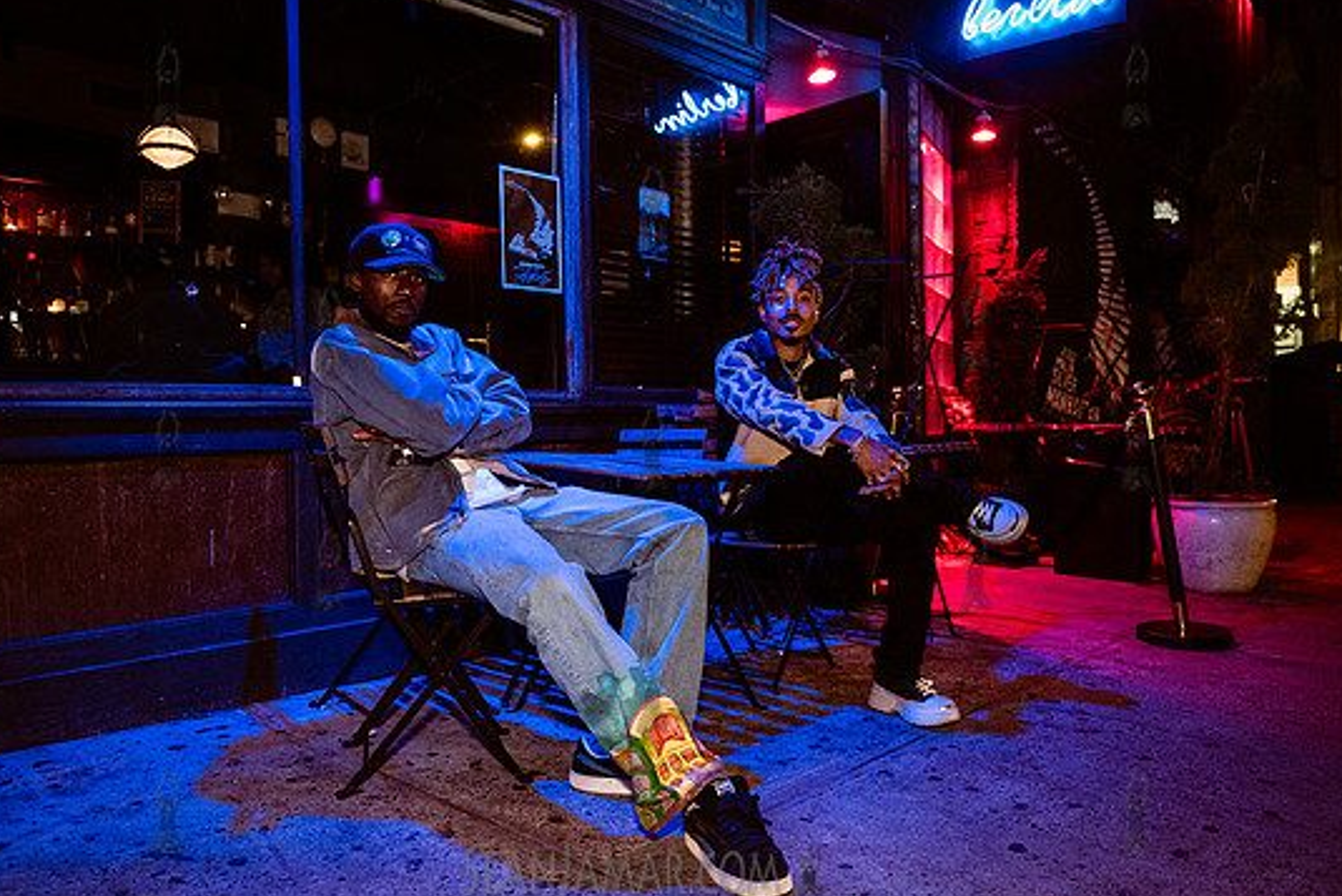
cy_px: 447
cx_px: 650
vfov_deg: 49.6
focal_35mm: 26
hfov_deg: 69.4
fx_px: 969
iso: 12800
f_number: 3.2
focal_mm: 24
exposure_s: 1/250
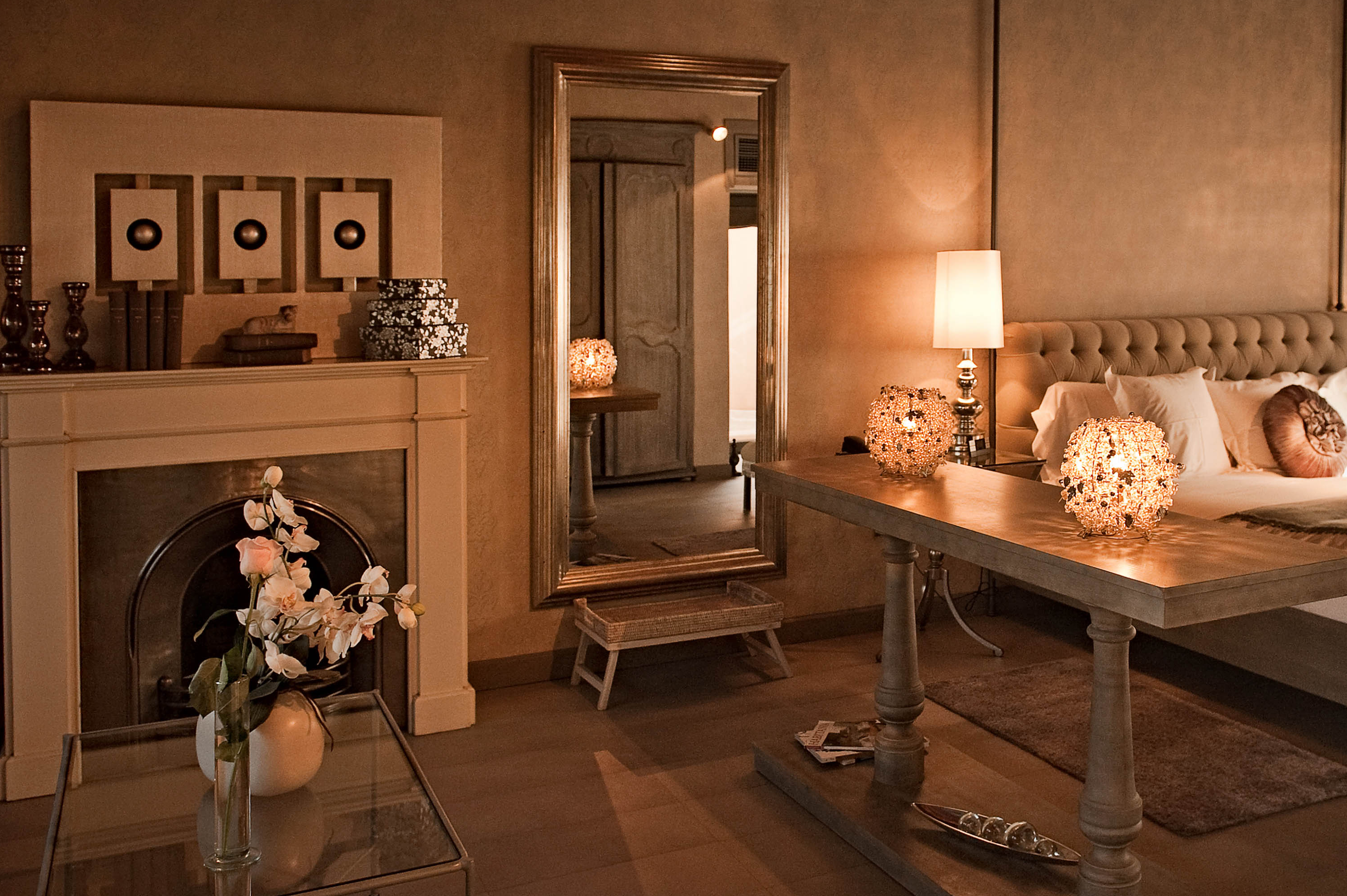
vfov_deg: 38.8
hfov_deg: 55.1
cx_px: 851
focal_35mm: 34
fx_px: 1271
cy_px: 470
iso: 1000
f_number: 4
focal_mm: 24
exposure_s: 1/100
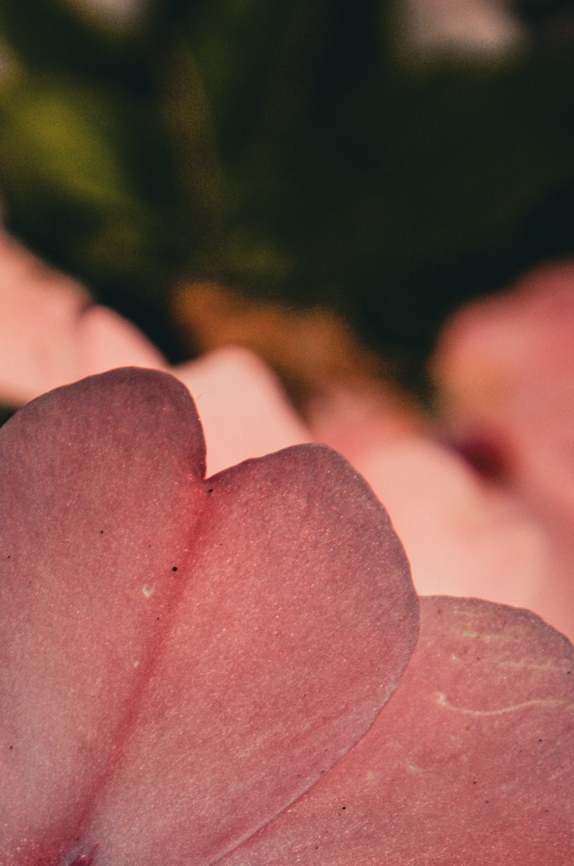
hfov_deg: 4.4
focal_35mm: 312
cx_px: 69
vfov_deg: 6.6
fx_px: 7495
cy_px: 892
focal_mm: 66
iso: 200
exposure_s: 1/250
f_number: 8
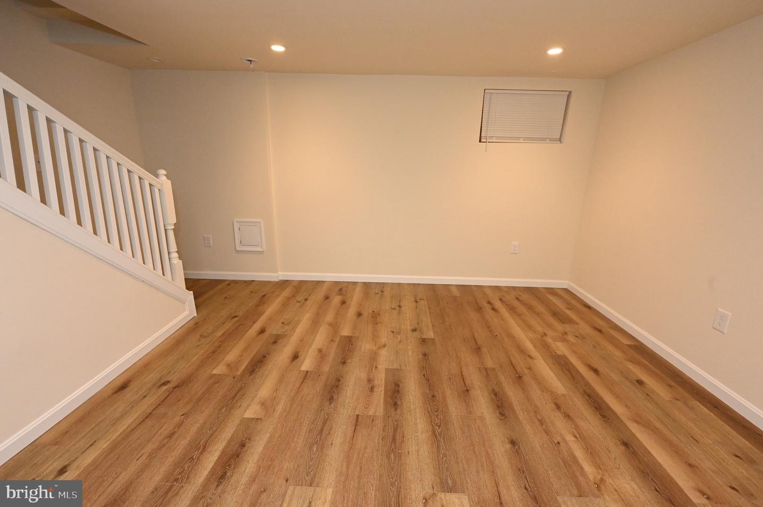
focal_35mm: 16
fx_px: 328
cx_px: 382
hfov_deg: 98.6
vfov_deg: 75.4
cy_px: 254
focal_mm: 15.5
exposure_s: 1/200
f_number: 7.1
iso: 5000
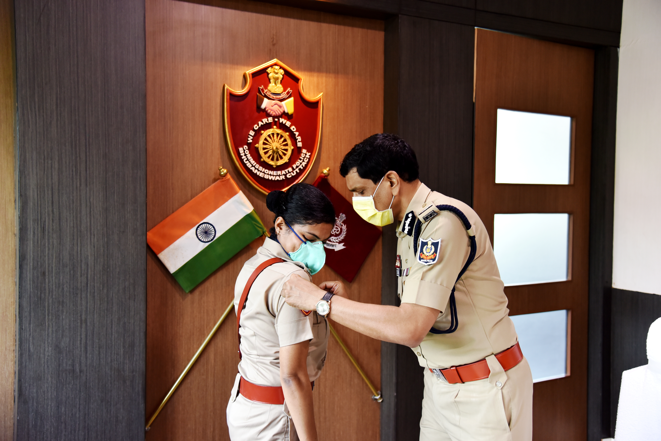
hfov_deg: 50.7
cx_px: 330
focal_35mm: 38
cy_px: 220
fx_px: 698
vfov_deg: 35.1
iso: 800
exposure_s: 1/100
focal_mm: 38
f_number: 4
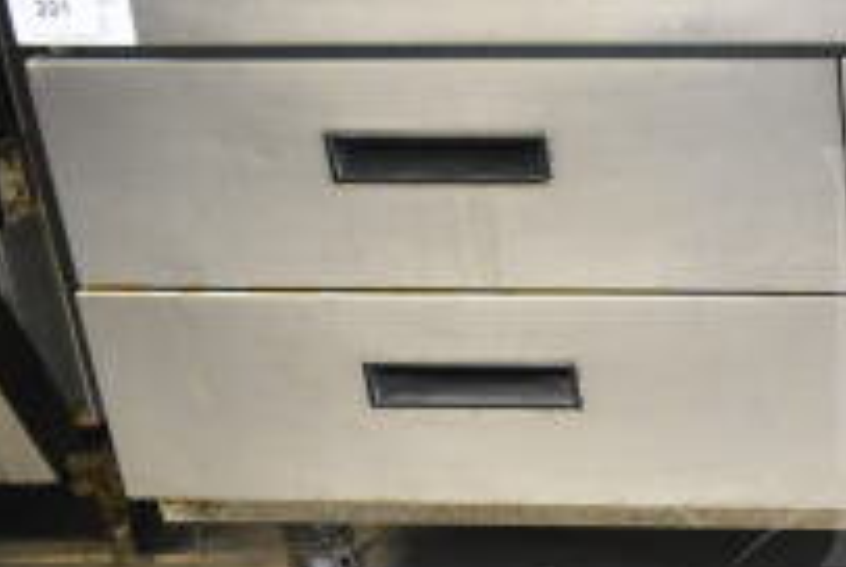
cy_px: 477
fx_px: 2118
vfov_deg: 15.1
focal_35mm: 90
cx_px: 1192
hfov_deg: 20.1
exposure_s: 1/30
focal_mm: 20
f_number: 3.5
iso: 1600
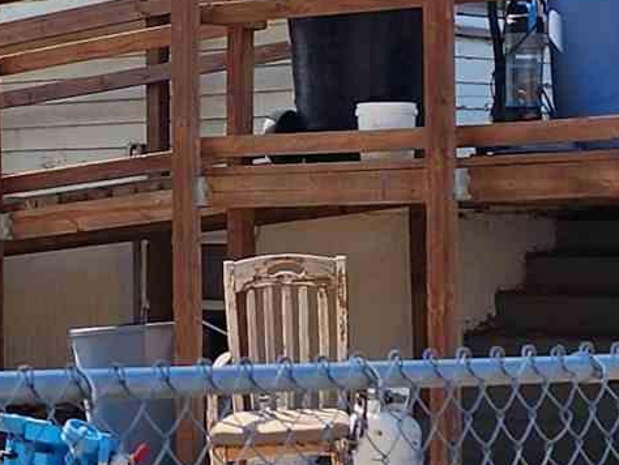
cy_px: 189
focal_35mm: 149
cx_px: 46
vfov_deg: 10.0
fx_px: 2666
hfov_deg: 13.1
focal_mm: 6.4
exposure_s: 1/1096
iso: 12
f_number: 1.8
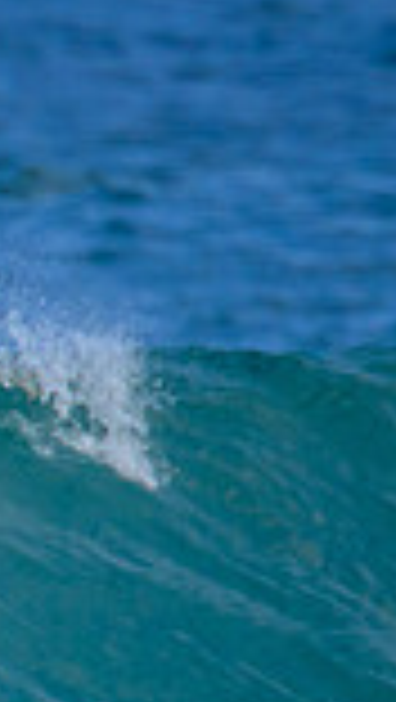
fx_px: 79072
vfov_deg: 0.5
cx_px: -753
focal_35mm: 4245
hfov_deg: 0.3
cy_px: 574
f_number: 11
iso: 1000
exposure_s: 1/2000
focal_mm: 800
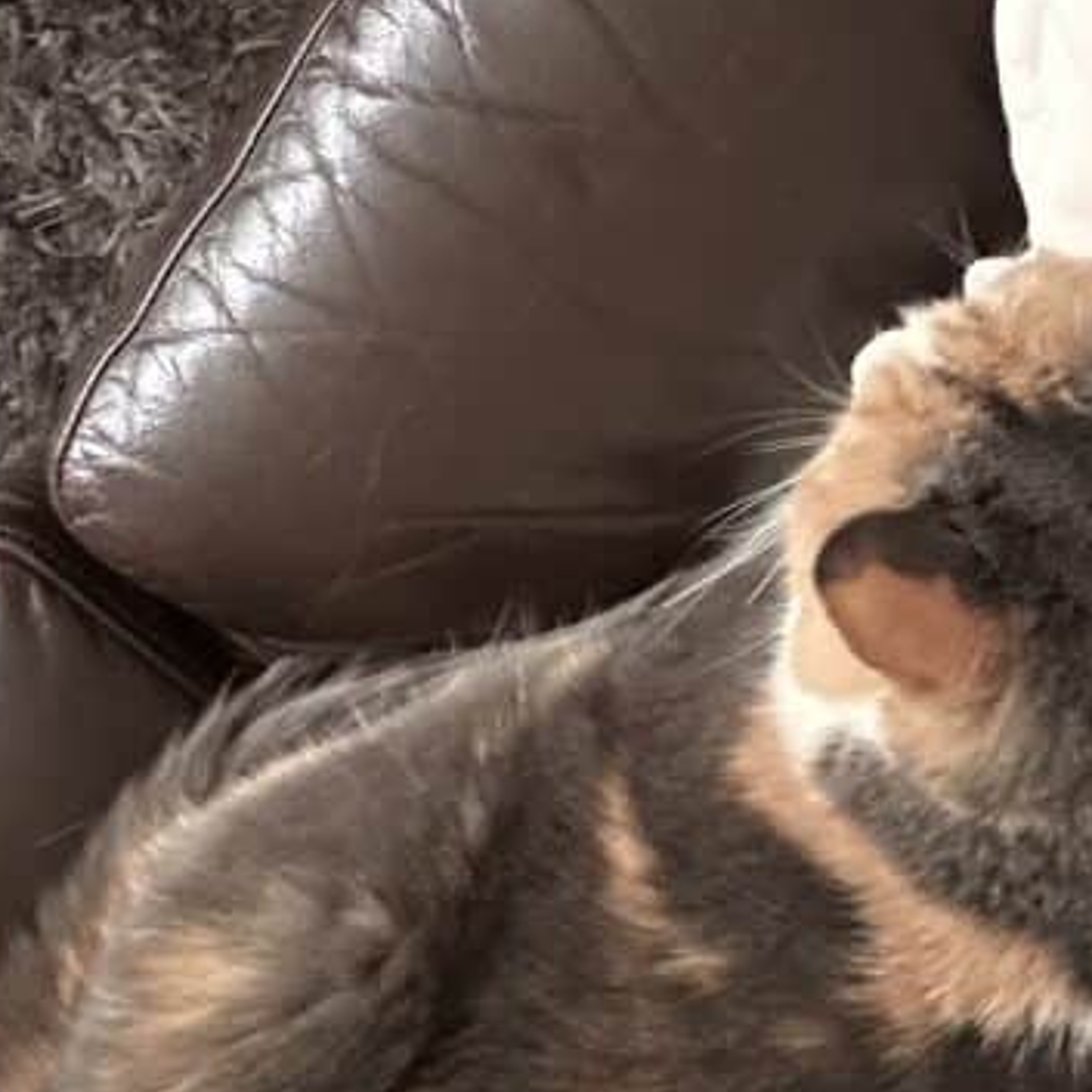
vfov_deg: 22.5
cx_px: 504
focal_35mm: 77
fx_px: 2748
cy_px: 479
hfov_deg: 22.5
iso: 640
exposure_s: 1/27
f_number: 1.9
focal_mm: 2.69
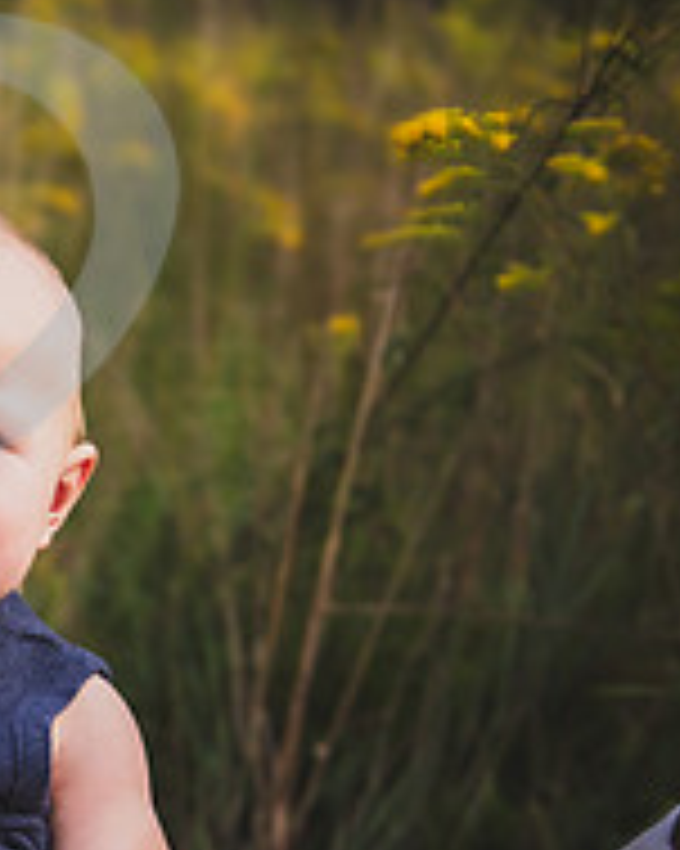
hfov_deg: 14.0
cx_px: -536
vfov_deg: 19.5
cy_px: 569
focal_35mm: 98
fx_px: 2467
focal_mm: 34
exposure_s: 1/320
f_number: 2.8
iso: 250
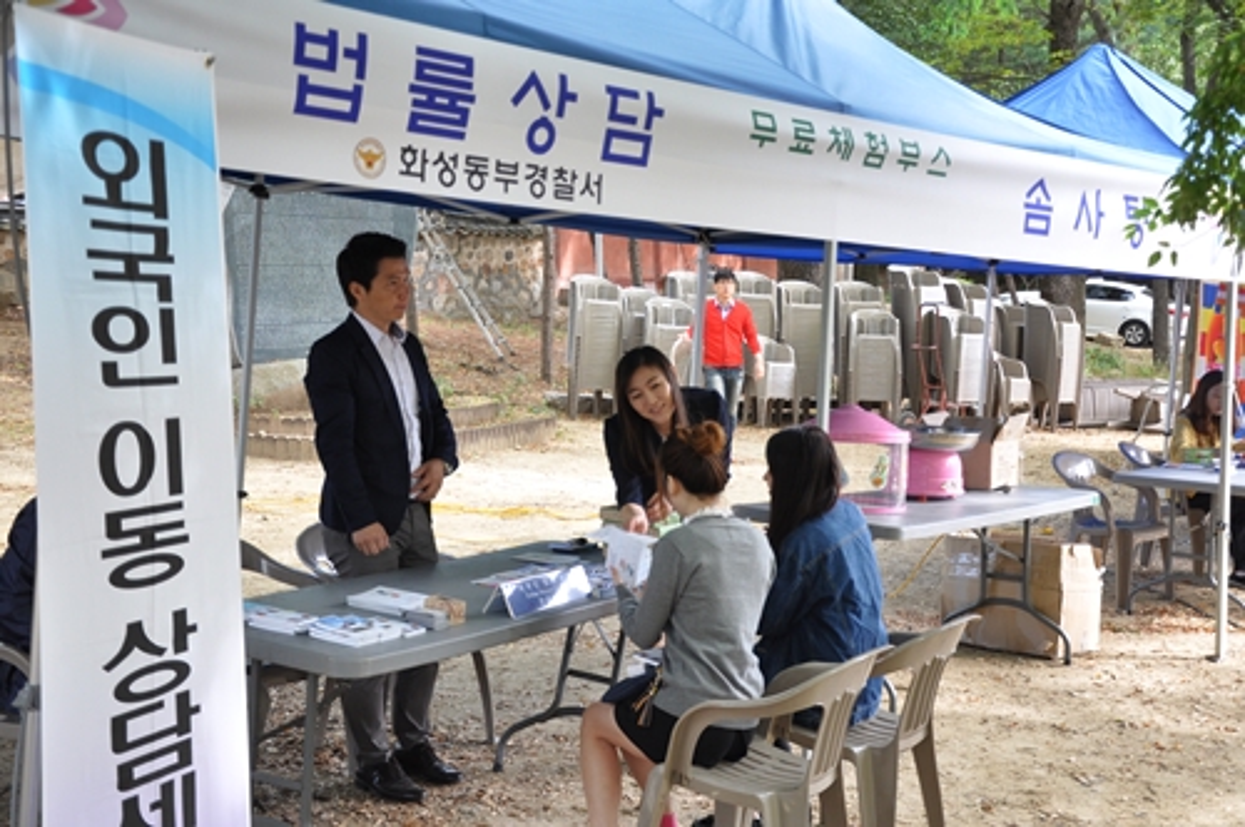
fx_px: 1761
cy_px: 414
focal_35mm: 51
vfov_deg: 26.4
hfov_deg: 38.9
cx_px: 622
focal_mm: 34
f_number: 4.5
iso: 640
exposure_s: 1/80
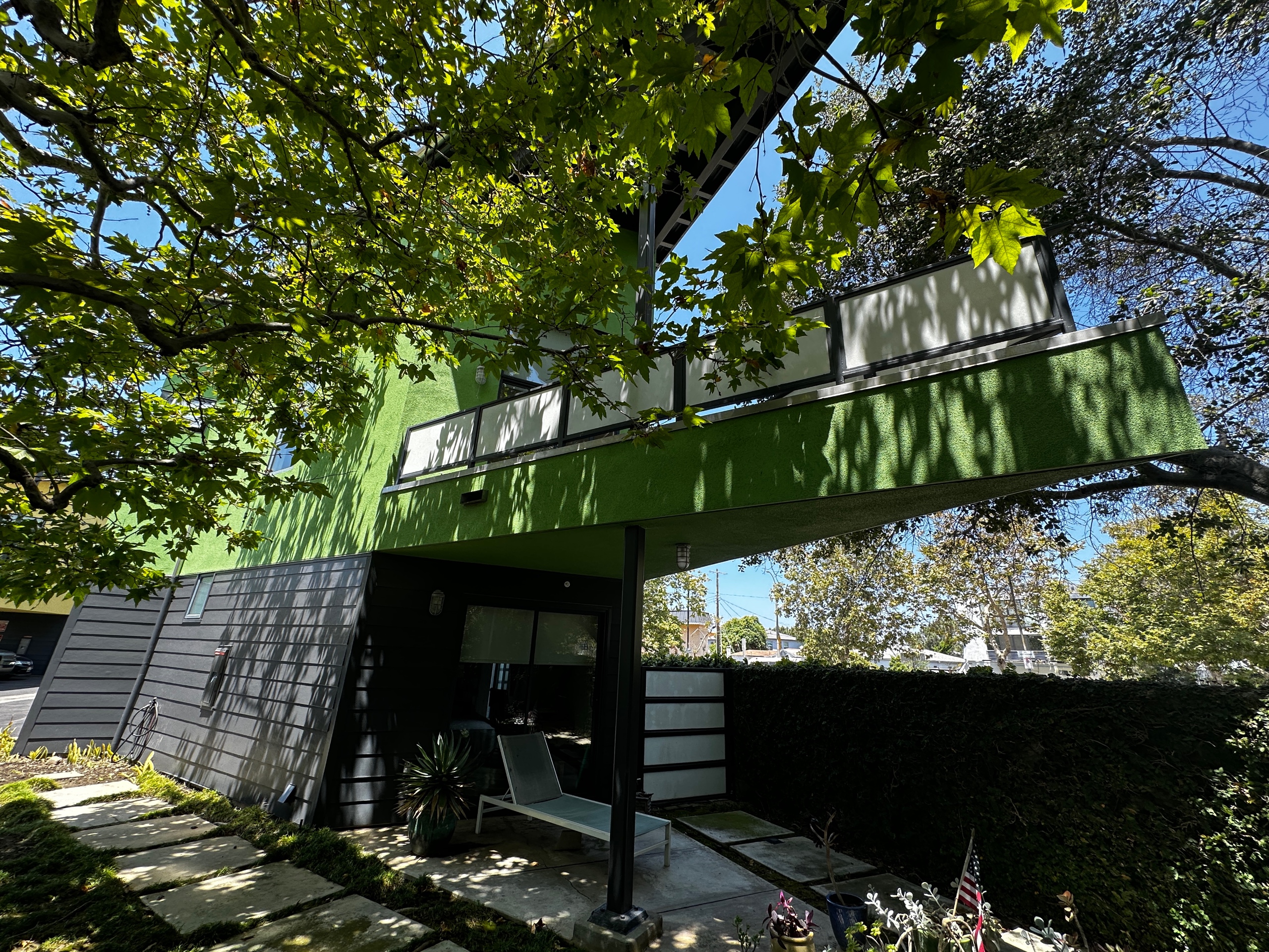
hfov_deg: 102.1
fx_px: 513
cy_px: 476
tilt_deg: +18.4
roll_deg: -2.6
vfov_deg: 85.7
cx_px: 634
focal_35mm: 14
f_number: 2.2
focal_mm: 2.22
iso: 40
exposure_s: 1/329
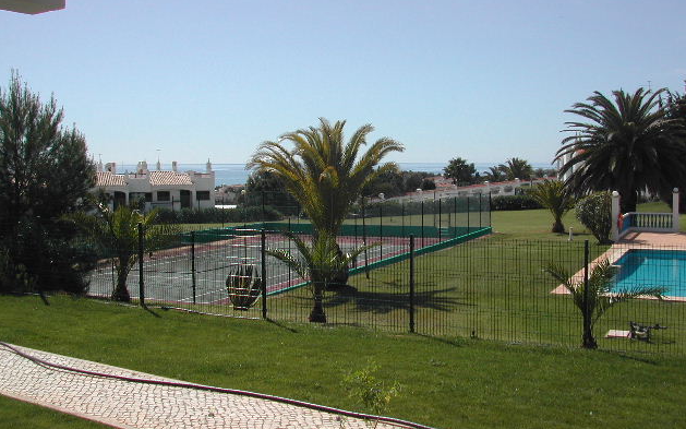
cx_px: 347
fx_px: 766
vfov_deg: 31.1
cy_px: 169
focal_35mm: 41
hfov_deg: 48.2
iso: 100
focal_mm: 8
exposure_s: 1/368
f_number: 7.6
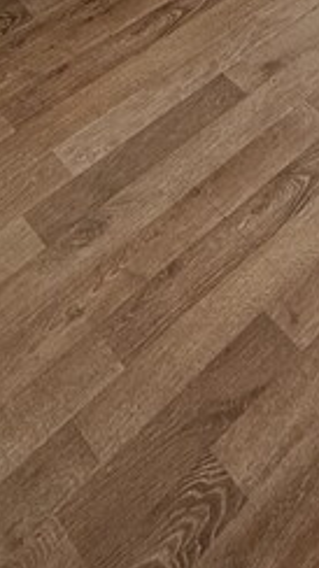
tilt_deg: -11.4
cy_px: -505
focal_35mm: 64
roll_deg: -0.5
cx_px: 72
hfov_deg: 18.6
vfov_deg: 20.4
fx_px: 964
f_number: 2.2
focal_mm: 2.22
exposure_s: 1/251
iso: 64
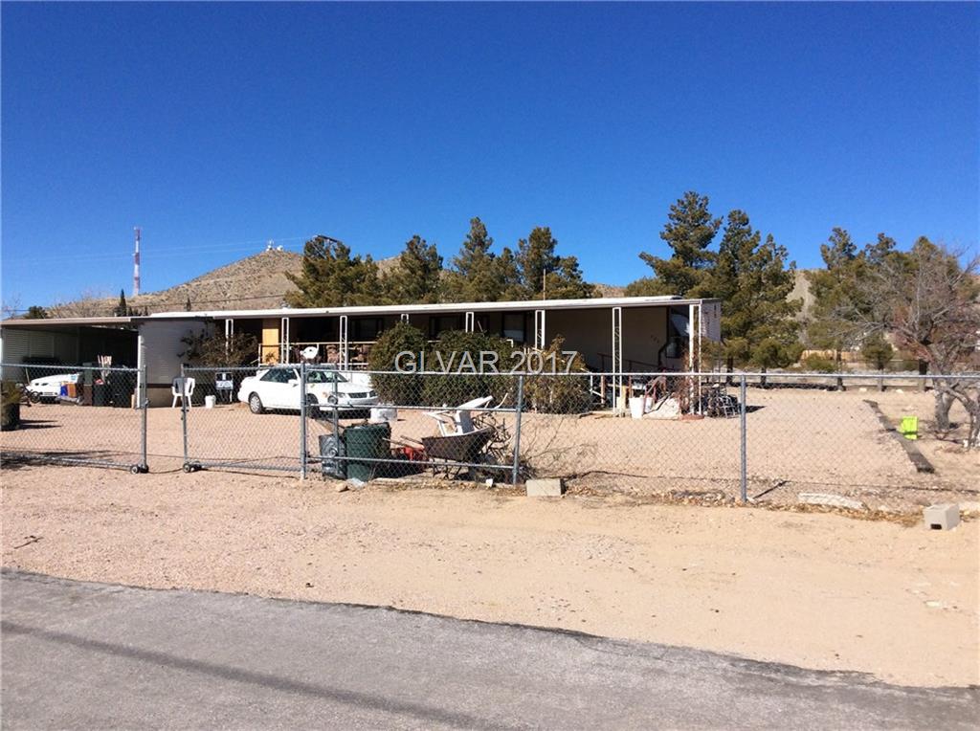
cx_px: 490
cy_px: 366
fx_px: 904
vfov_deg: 44.0
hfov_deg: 56.9
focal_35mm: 32
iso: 32
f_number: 2.4
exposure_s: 1/1845
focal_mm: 3.3
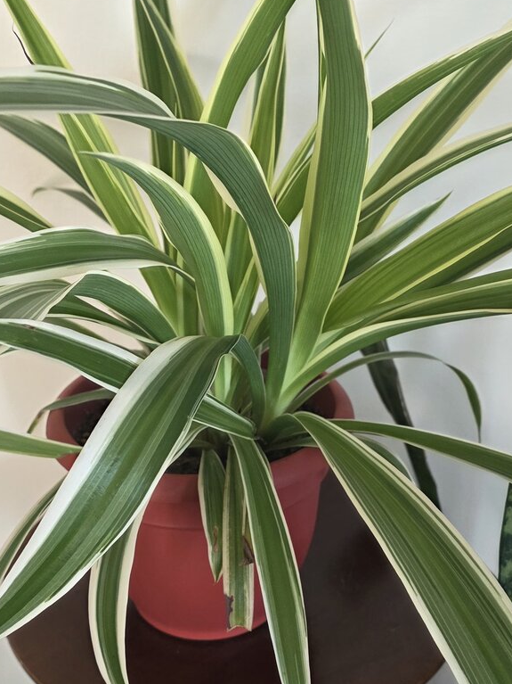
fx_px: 947
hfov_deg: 30.3
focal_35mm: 48
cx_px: 258
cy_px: 429
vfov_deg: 39.4
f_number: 1.7
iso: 250
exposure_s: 1/120
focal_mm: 6.3
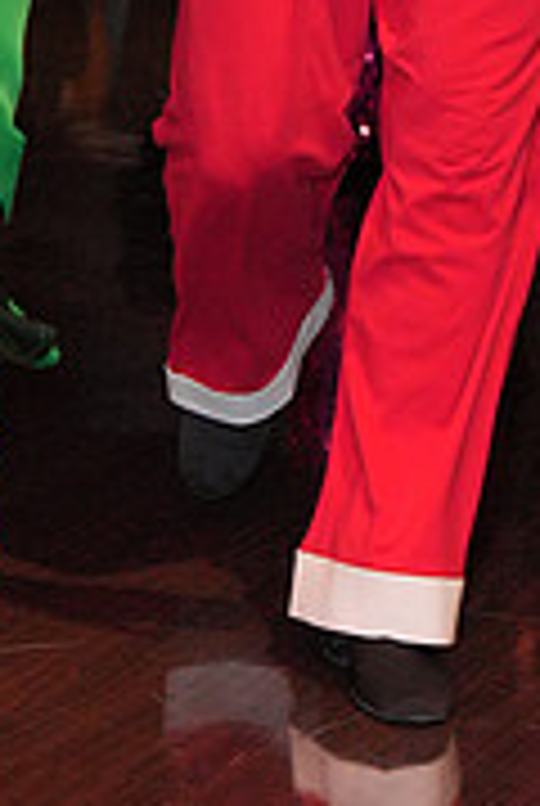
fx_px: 4057
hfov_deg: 7.6
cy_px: -225
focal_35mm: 181
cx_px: 128
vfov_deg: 11.1
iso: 4000
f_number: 4
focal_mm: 56
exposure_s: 1/200
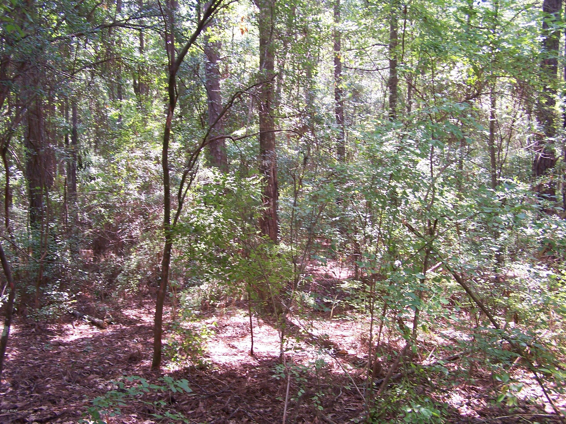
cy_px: 212
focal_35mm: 38
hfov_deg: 49.0
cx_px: 283
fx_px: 621
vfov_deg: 37.7
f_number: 2.8
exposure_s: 1/30
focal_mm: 6.3
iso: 80
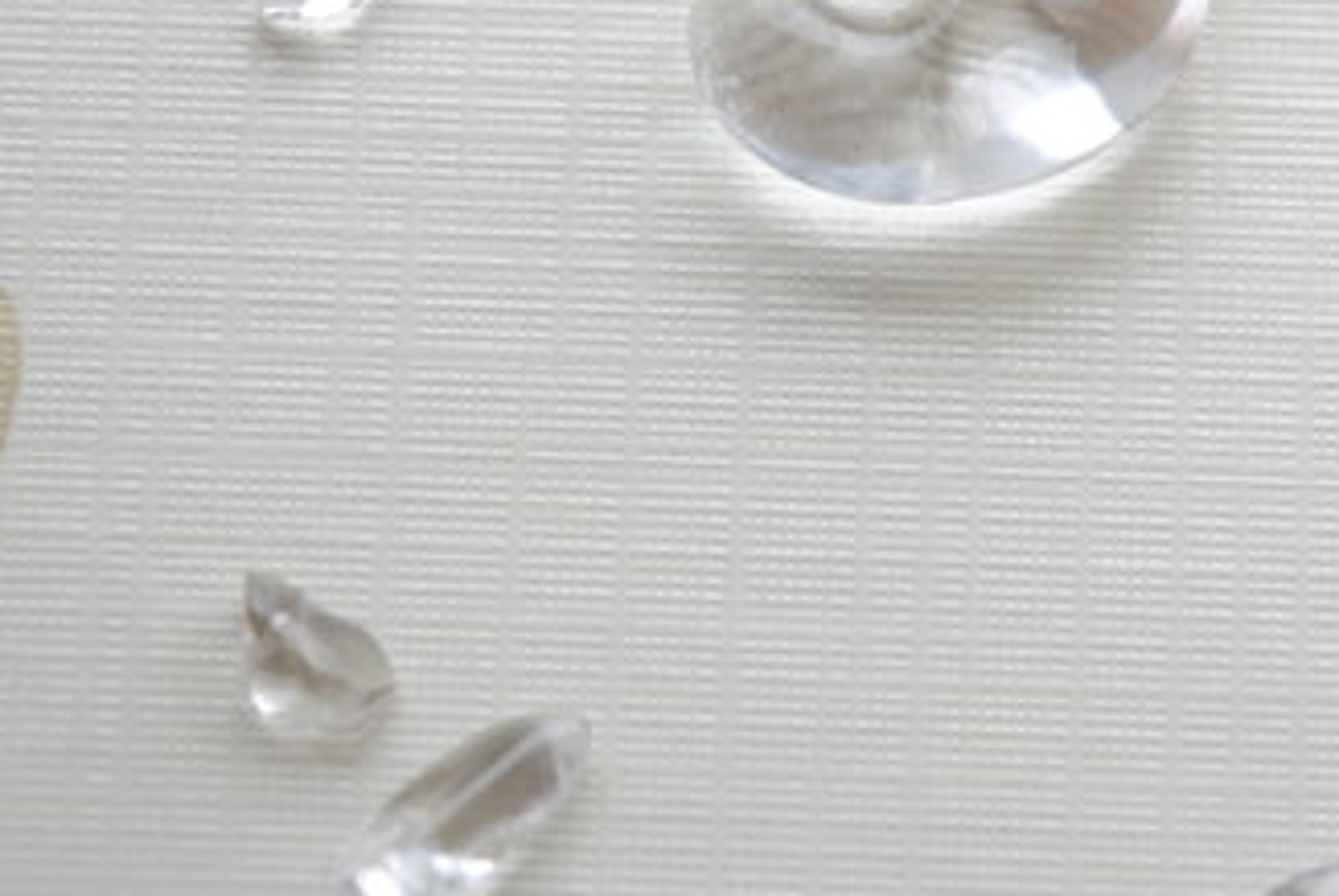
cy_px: 33
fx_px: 6030
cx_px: 1150
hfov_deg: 12.6
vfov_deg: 8.5
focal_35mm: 162
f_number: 5.6
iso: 100
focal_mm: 55
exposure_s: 1/125
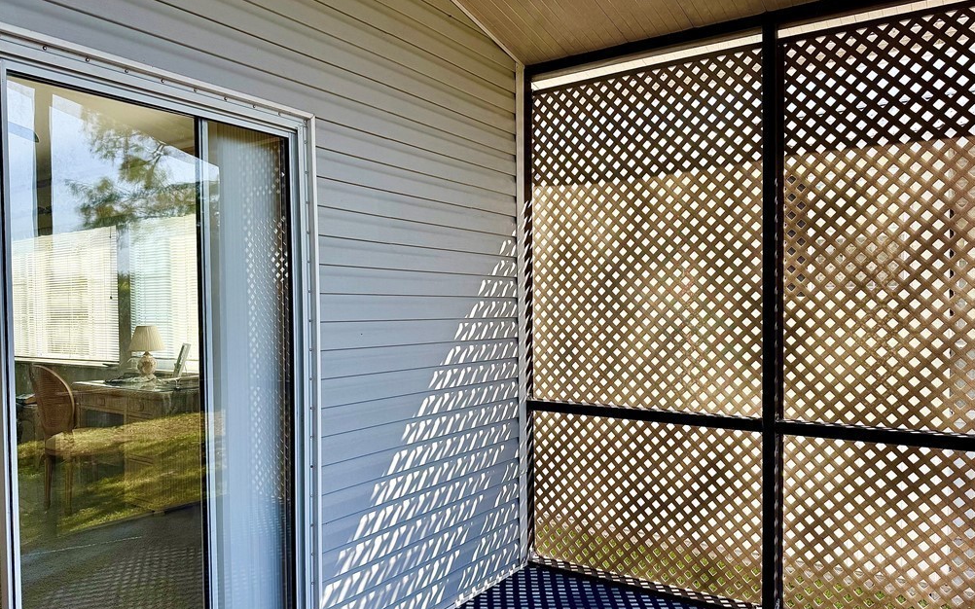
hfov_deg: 70.4
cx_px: 496
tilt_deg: -0.9
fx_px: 691
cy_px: 326
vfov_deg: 47.6
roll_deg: +0.5
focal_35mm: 26
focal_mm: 6.76
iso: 80
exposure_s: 1/878
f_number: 1.78
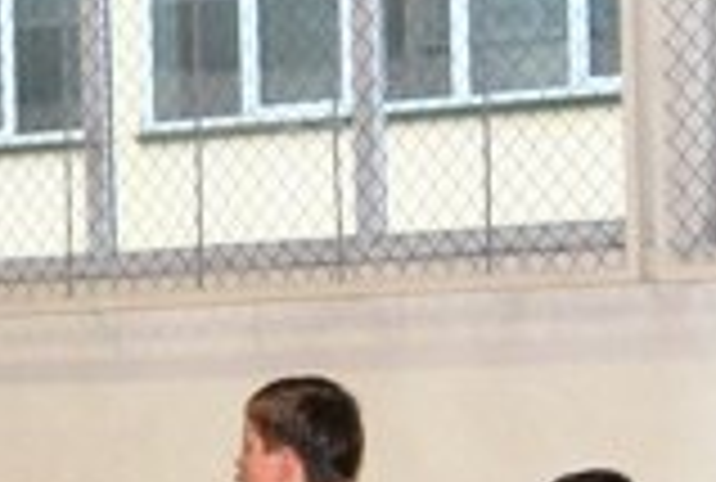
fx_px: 3610
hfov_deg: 11.2
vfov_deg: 7.5
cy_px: 637
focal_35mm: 181
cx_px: -5
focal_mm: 24
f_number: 4.5
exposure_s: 1/200
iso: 800
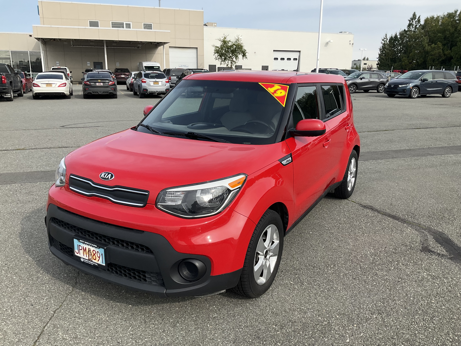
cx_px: 230
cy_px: 173
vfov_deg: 48.2
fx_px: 386
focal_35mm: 29
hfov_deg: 61.7
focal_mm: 3
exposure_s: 1/1098
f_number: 1.8
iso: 25
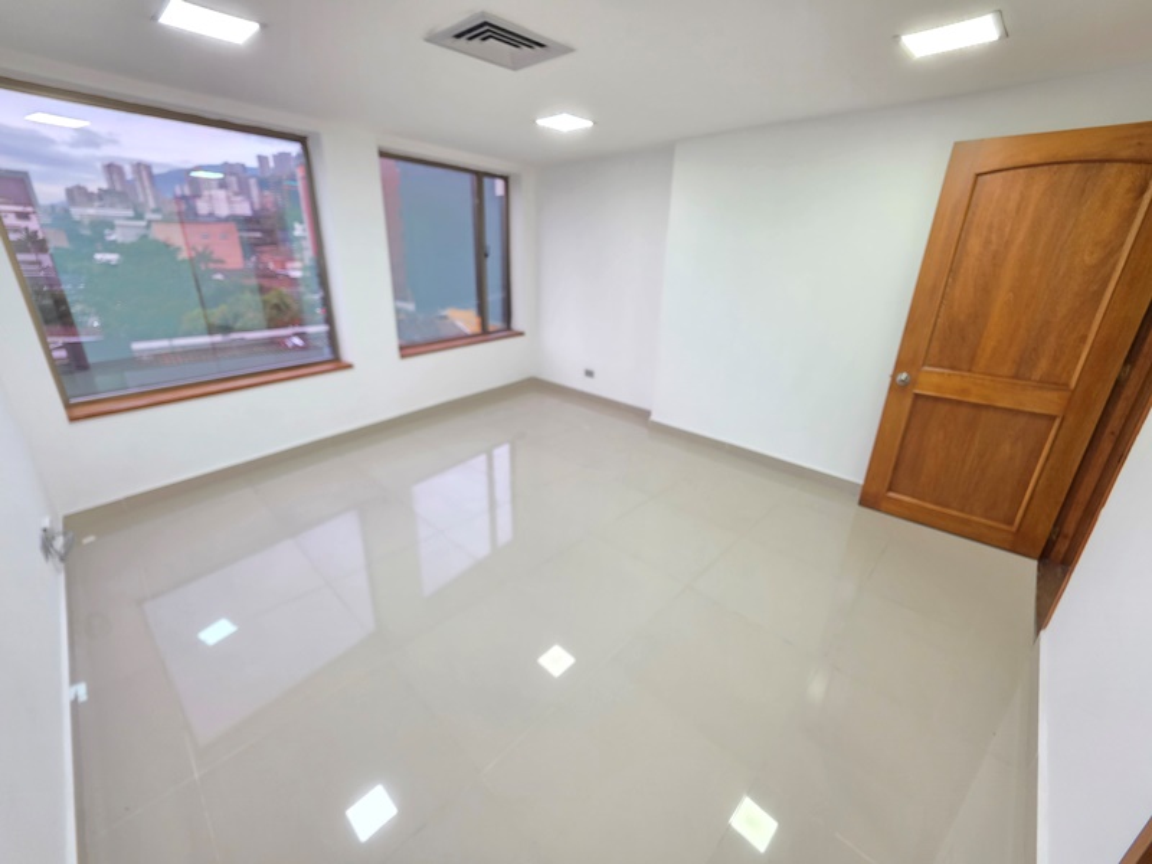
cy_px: 432
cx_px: 576
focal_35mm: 13
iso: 250
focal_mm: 2.2
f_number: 1.9
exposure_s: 1/60
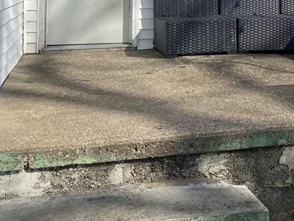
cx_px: 243
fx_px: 578
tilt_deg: +2.2
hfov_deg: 27.9
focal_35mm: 68
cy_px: -50
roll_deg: +0.2
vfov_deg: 20.1
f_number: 1.8
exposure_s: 1/5495
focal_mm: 4.25
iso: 32
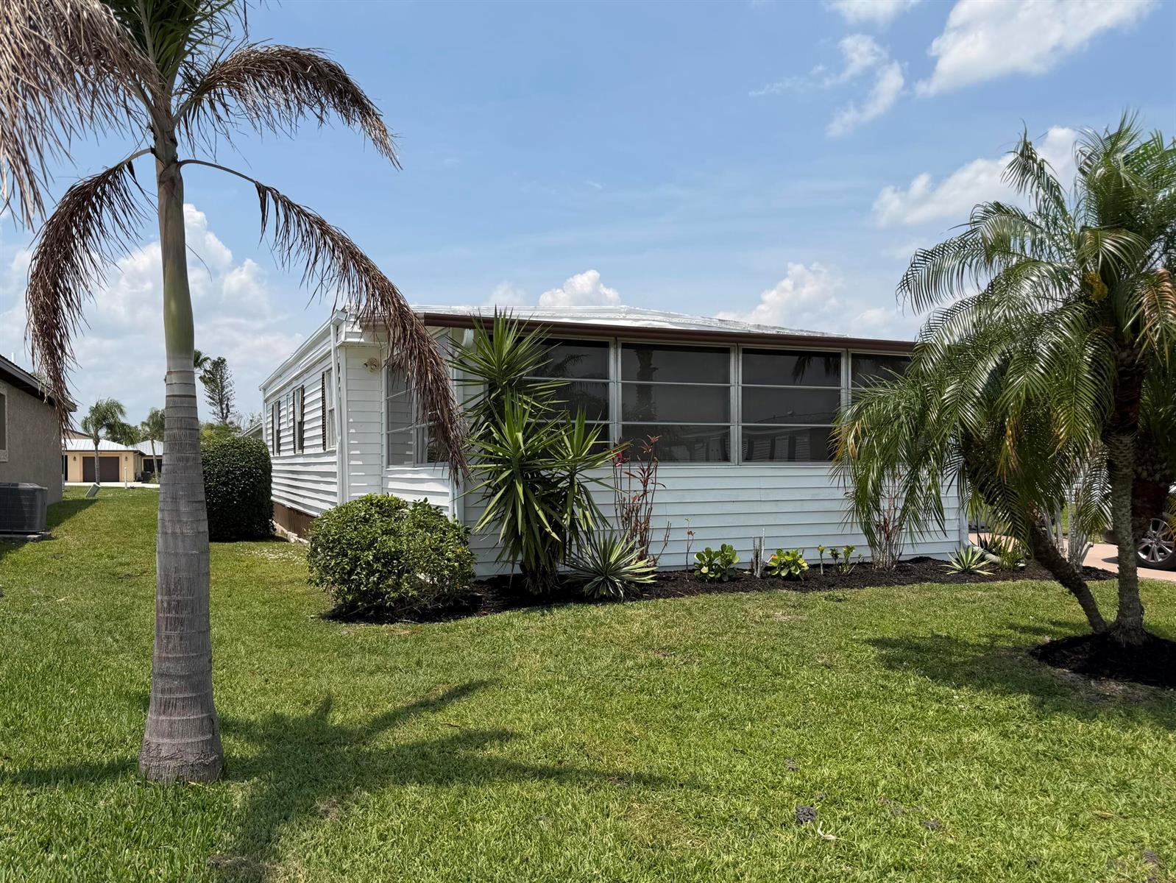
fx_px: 816
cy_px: 442
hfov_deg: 71.6
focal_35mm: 24
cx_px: 588
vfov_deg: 56.9
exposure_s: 1/6173
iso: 80
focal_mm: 6.76
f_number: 1.78
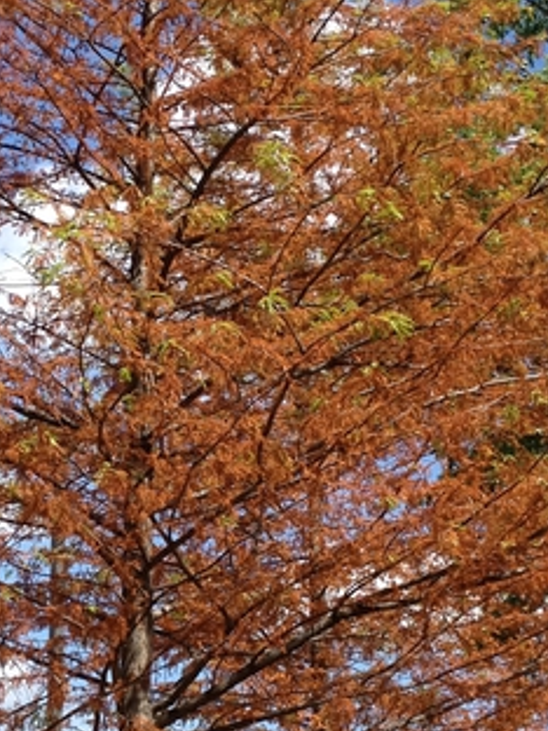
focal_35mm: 115
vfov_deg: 17.1
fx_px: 2427
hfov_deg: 12.8
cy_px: 476
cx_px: 103
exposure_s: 1/1126
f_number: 2.4
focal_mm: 4.28
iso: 64
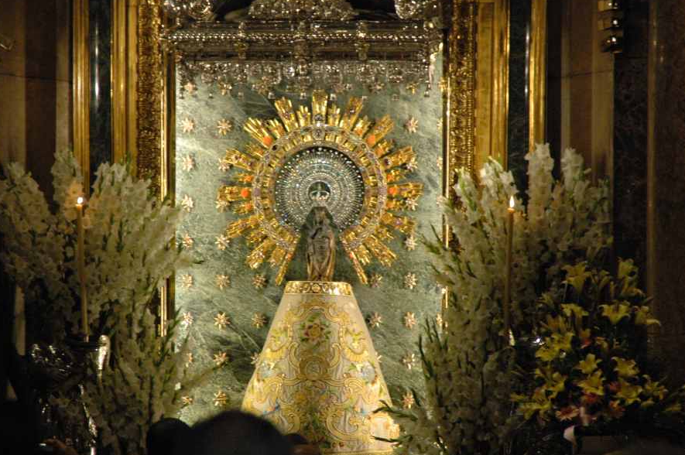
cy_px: 216
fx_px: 6595
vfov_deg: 4.0
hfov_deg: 5.9
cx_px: 325
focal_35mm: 347
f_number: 6.3
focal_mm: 200
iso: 1600
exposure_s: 1/30
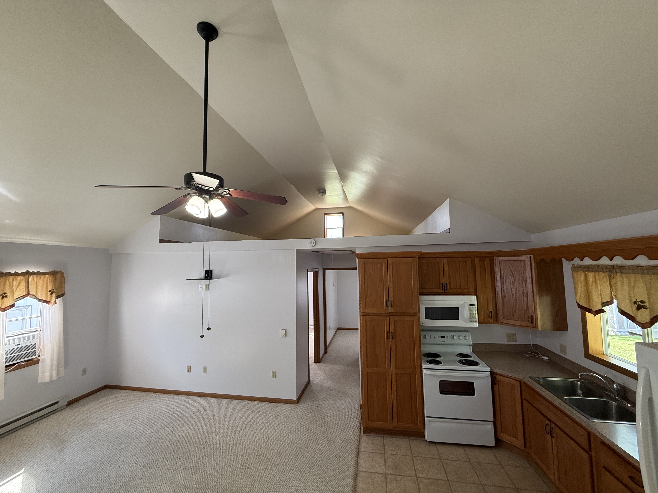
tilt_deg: +4.8
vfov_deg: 85.7
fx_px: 266
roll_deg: +0.4
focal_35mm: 14
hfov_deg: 102.1
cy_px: 246
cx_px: 329
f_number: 2.2
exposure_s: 1/120
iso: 160
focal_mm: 2.22
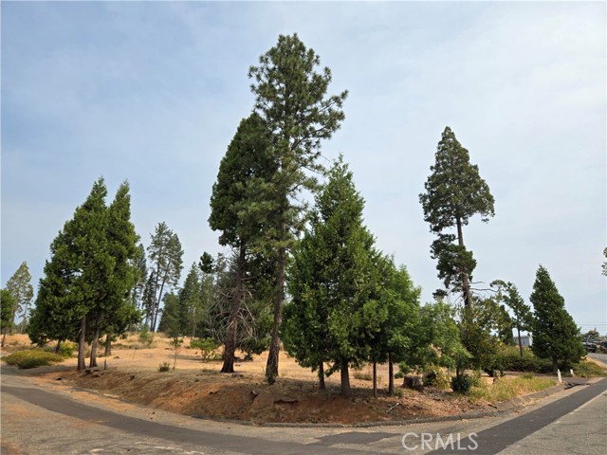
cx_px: 304
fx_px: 403
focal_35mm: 23
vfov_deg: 58.9
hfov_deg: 73.9
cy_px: 228
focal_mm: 5.4
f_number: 1.8
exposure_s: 1/1765
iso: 25
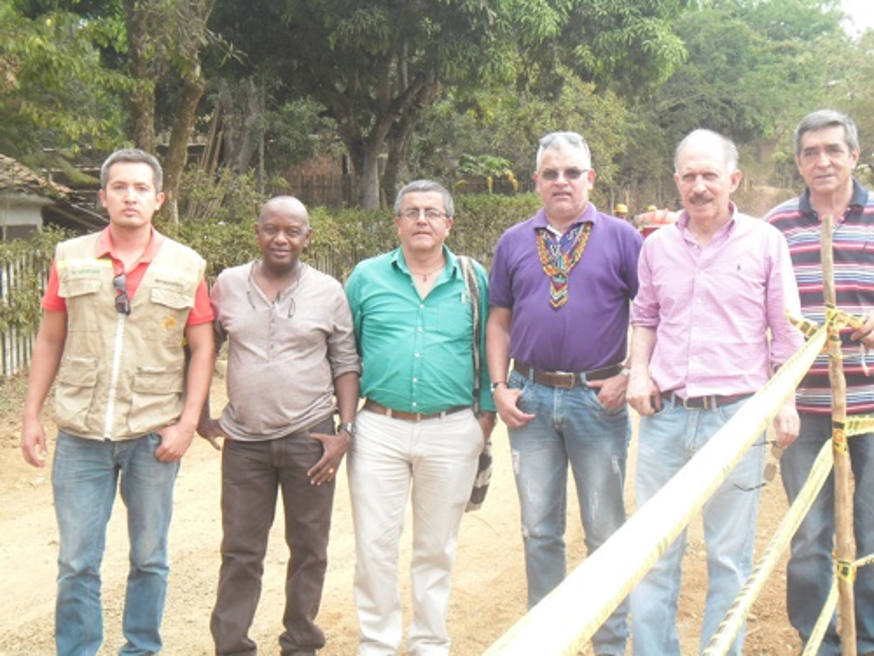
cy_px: 328
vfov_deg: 32.9
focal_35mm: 44
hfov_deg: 42.9
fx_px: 1111
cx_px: 437
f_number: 4.5
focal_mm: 7.8
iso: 100
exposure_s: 1/79
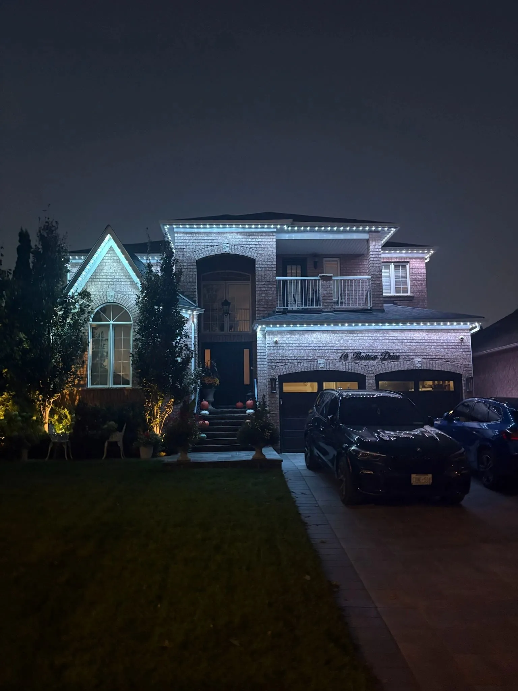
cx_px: 259
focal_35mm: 26
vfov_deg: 67.3
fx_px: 519
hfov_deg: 53.1
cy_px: 346
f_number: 1.6
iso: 1000
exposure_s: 1/30
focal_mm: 5.96
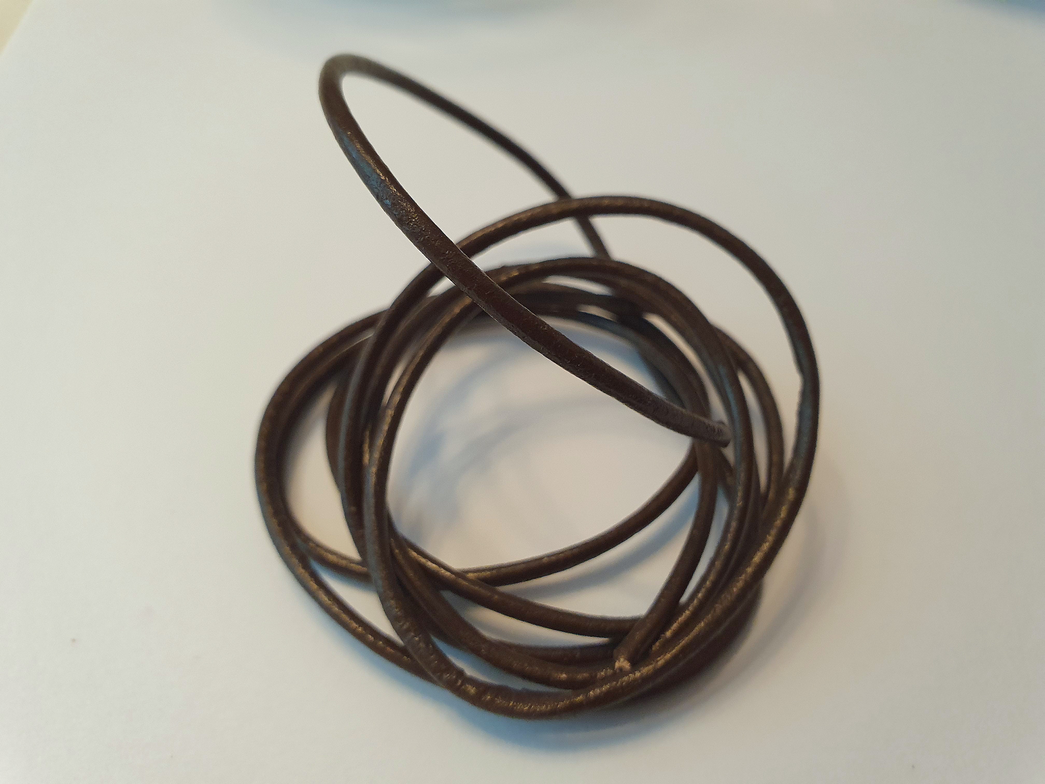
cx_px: 522
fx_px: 785
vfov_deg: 53.1
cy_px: 392
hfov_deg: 67.3
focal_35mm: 26
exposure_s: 1/50
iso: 400
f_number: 2.4
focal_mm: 4.32
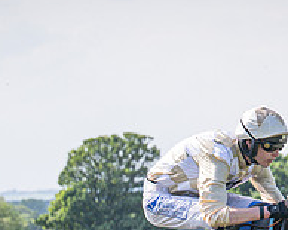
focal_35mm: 343
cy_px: 302
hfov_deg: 5.6
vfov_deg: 4.5
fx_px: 2922
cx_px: 287
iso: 400
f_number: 4
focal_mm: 70
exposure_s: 1/3200
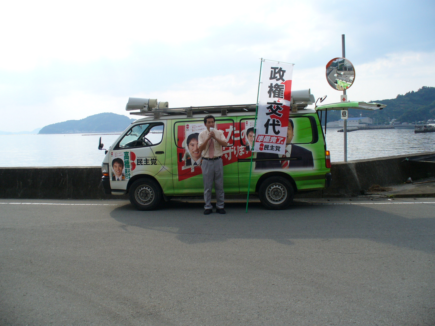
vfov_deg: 38.7
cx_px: 218
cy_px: 163
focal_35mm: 37
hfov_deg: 50.1
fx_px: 465
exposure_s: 1/320
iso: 80
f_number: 5.6
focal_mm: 6.1
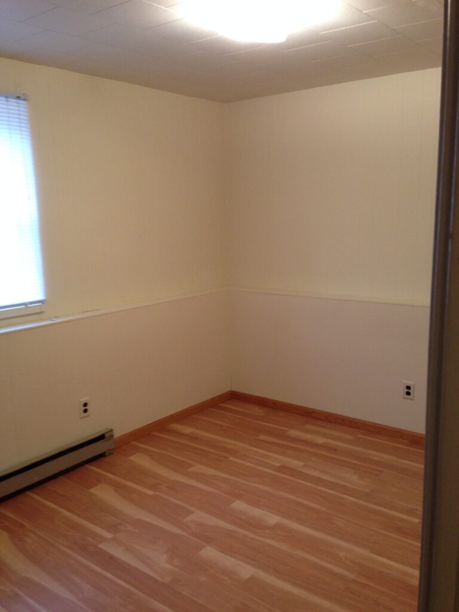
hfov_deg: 42.9
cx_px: 230
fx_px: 583
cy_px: 306
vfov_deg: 55.4
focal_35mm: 33
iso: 160
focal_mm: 4.12
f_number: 2.4
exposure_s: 1/20
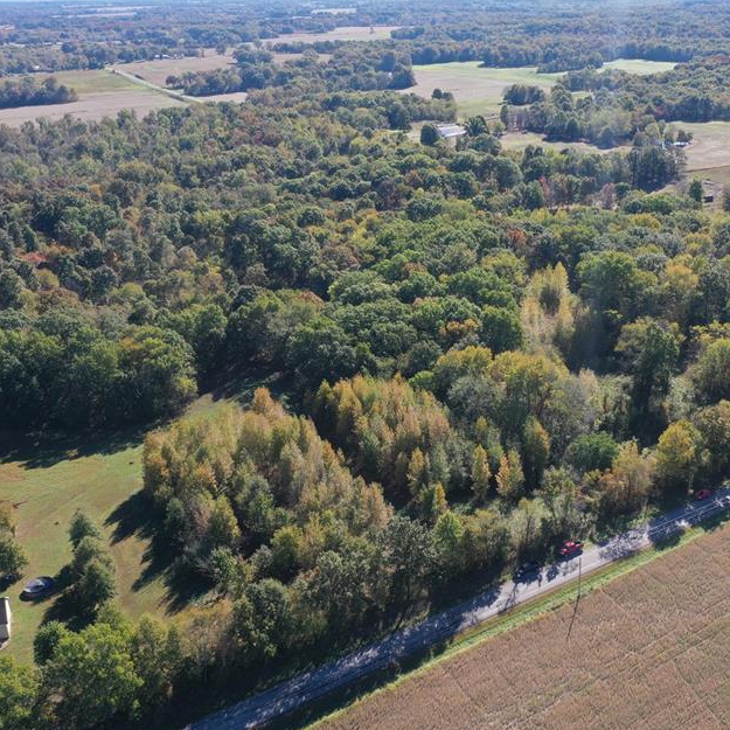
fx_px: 930
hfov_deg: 42.3
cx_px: 488
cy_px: 338
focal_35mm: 39
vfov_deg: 42.8
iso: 100
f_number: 5
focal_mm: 10.26
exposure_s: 1/320
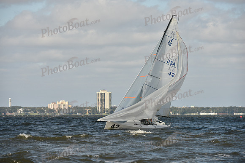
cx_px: 122
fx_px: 1702
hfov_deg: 8.2
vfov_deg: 5.5
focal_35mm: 250
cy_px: 82
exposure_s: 1/1250
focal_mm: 250
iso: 250
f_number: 6.3
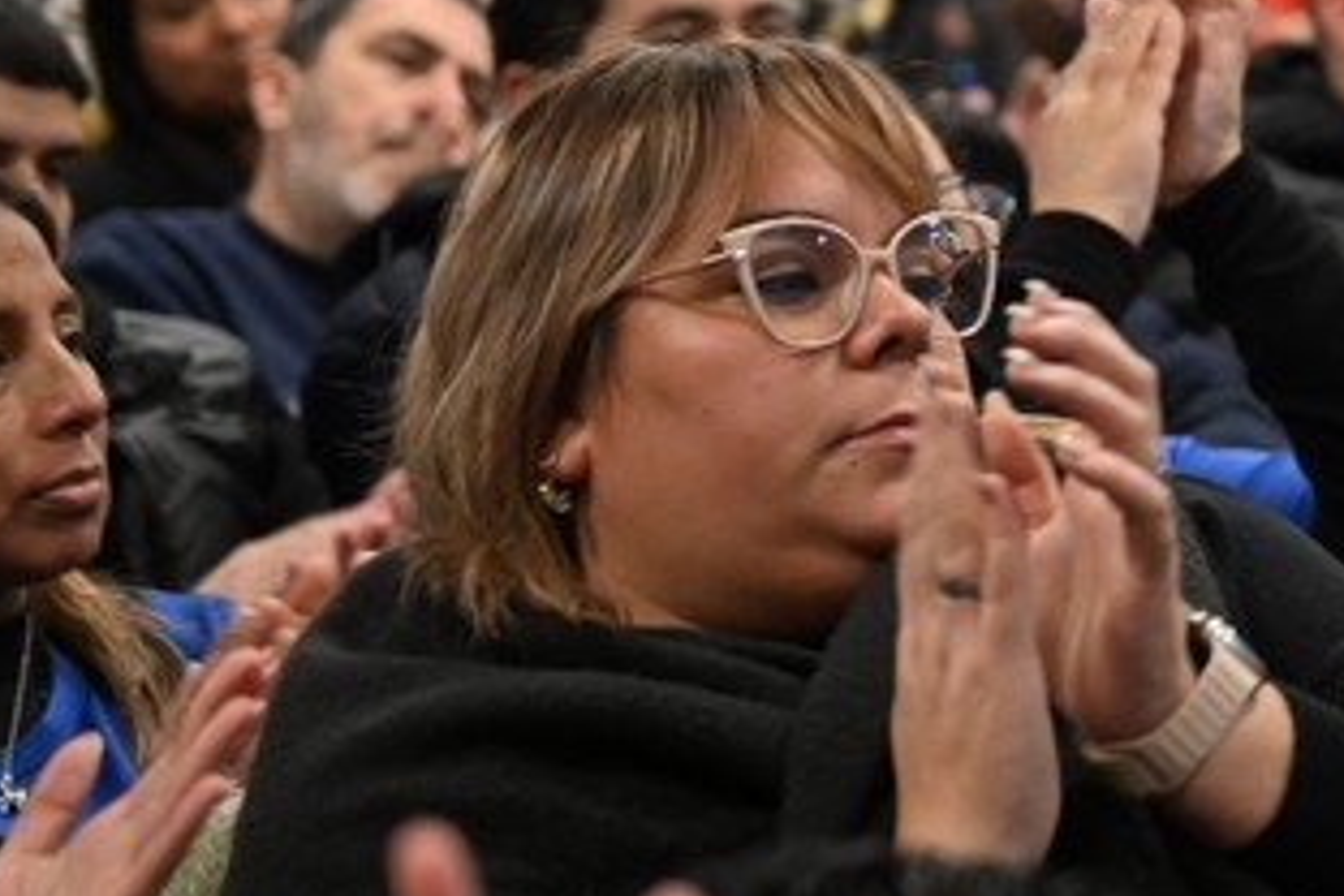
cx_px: 1960
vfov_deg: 6.3
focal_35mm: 218
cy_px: 355
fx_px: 8138
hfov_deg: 9.2
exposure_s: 1/200
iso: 2500
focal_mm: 68
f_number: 2.8
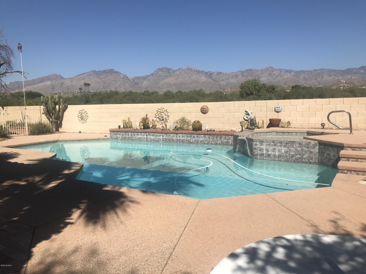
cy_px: 137
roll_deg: +2.5
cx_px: 183
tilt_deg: -7.0
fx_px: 296
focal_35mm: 28
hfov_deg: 63.4
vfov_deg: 49.7
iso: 20
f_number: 1.8
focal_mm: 3.99
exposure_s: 1/4566
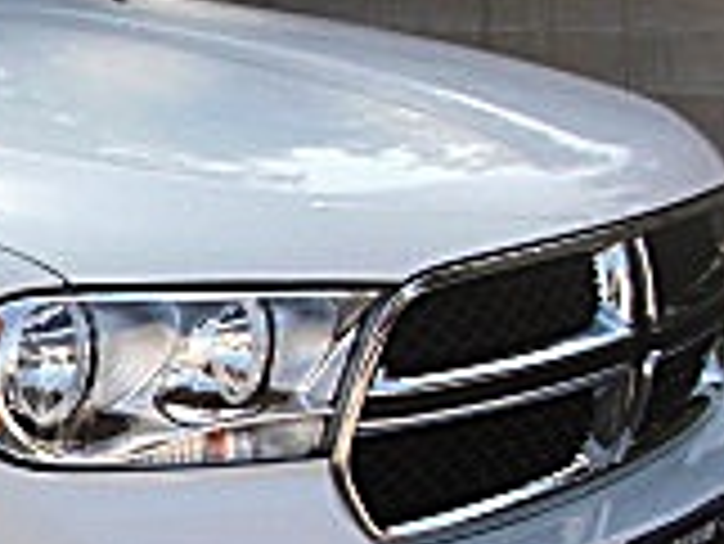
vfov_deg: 10.3
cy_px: 499
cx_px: -499
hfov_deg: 12.8
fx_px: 2993
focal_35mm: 143
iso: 50
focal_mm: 6.3
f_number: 2.8
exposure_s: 1/320
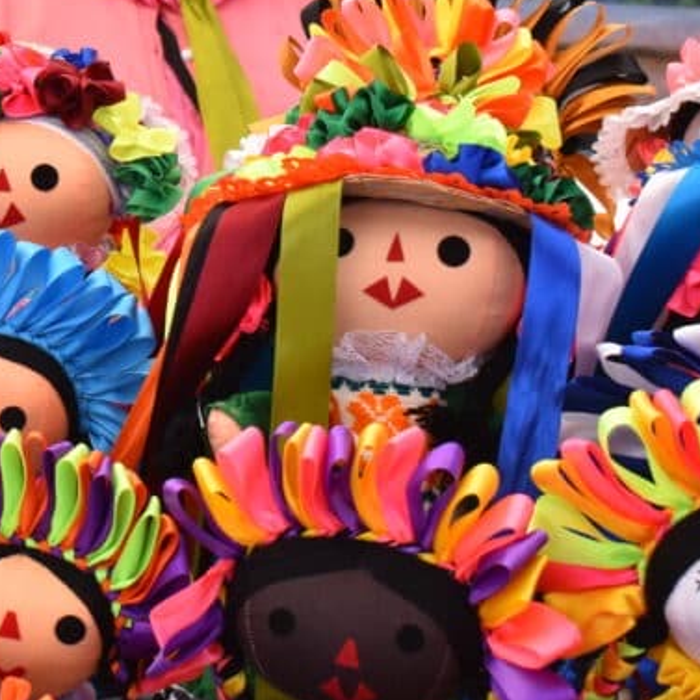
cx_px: -58
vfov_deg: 14.3
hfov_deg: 14.1
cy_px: 105
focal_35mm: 121
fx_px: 2772
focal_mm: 35
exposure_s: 1/160
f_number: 8
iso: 400
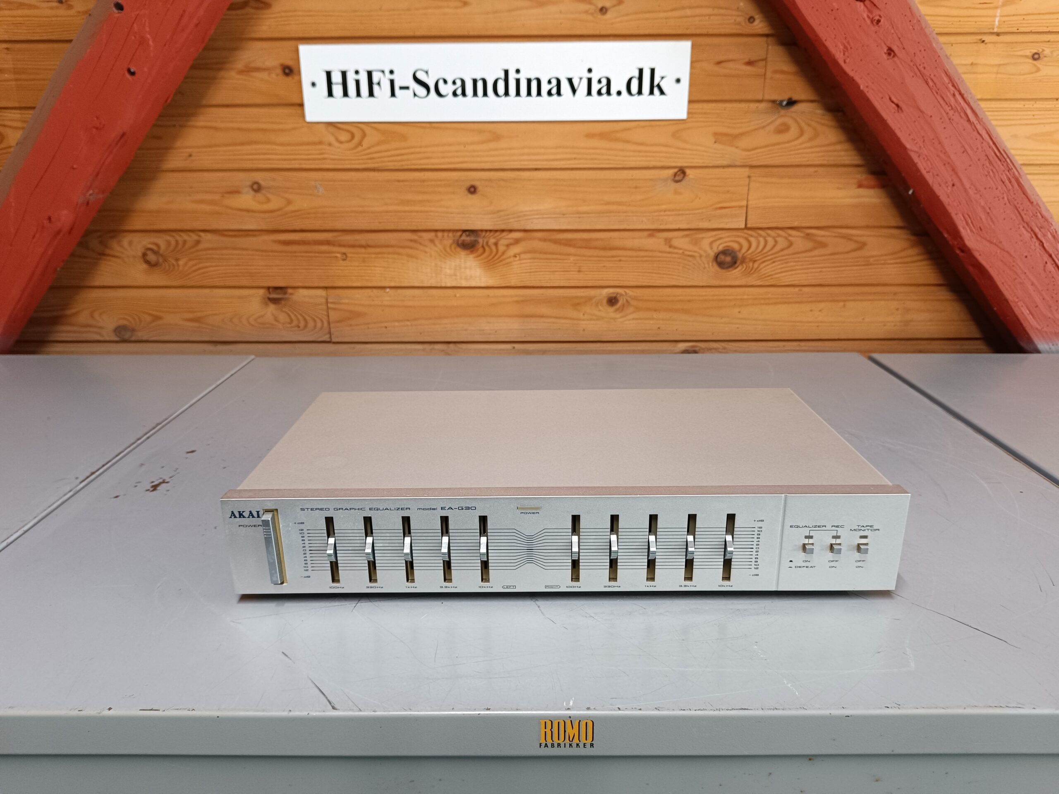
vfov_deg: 56.8
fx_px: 734
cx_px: 530
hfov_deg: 71.6
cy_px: 397
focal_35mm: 24
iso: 510
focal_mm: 5.59
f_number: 1.88
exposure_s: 1/33.3
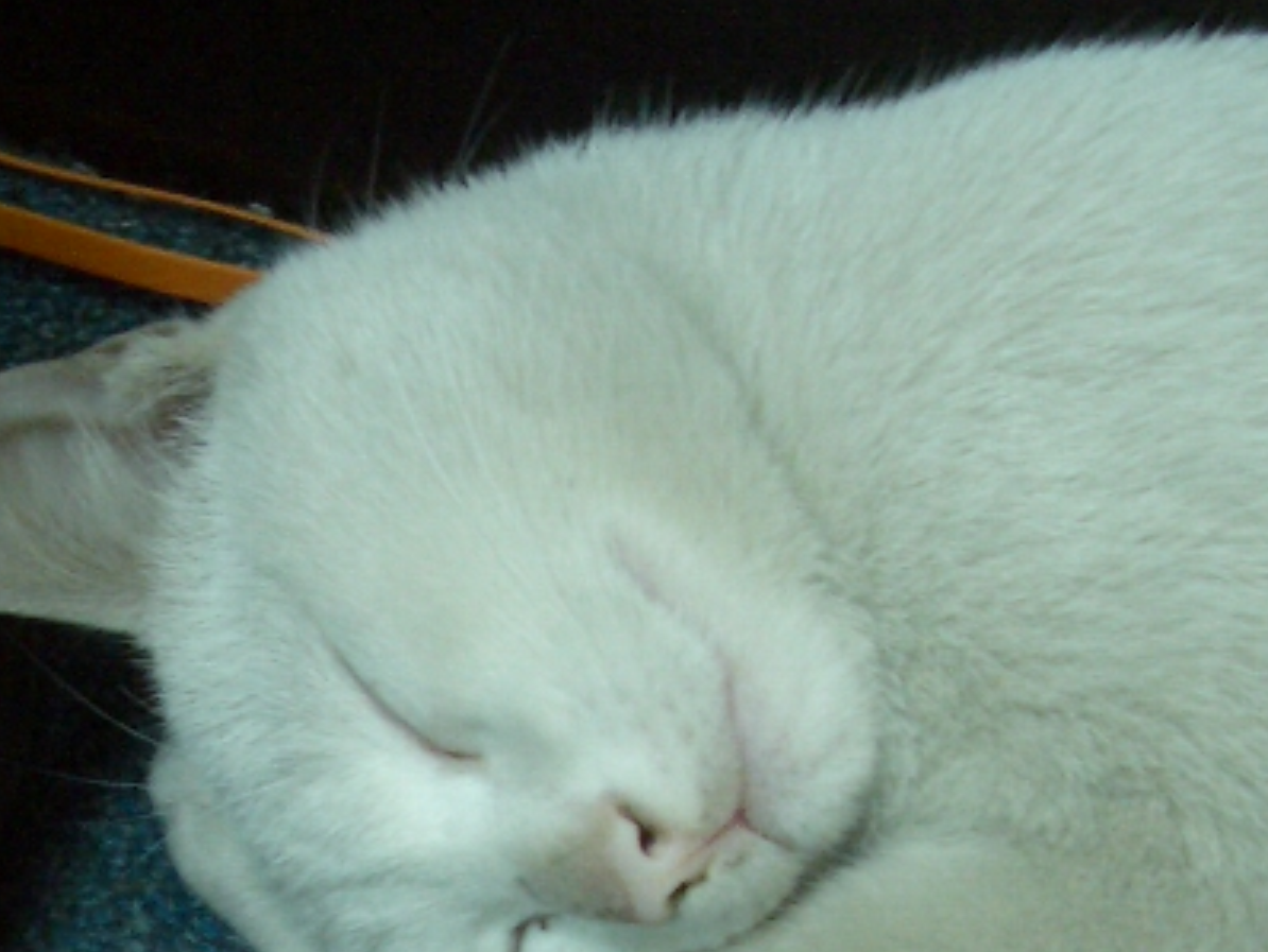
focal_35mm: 90
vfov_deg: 16.1
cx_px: 682
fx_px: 3299
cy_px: 965
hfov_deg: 21.8
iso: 100
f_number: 2.6
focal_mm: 5.8
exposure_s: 1/10
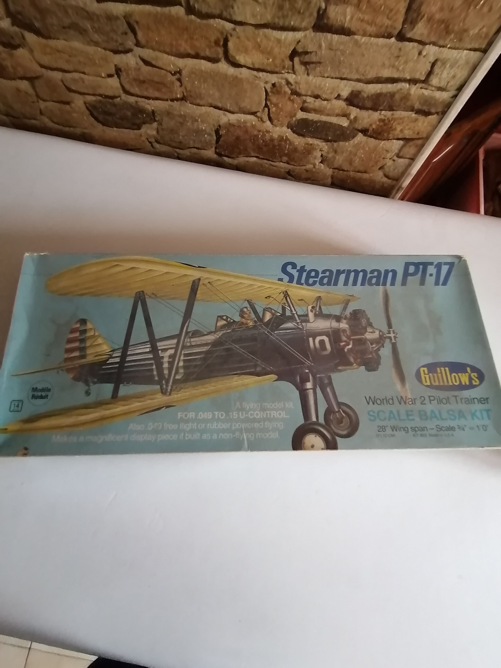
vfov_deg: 91.0
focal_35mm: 17
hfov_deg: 74.7
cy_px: 334
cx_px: 250
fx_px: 328
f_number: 2.4
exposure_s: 1/20
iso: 640
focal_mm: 1.78
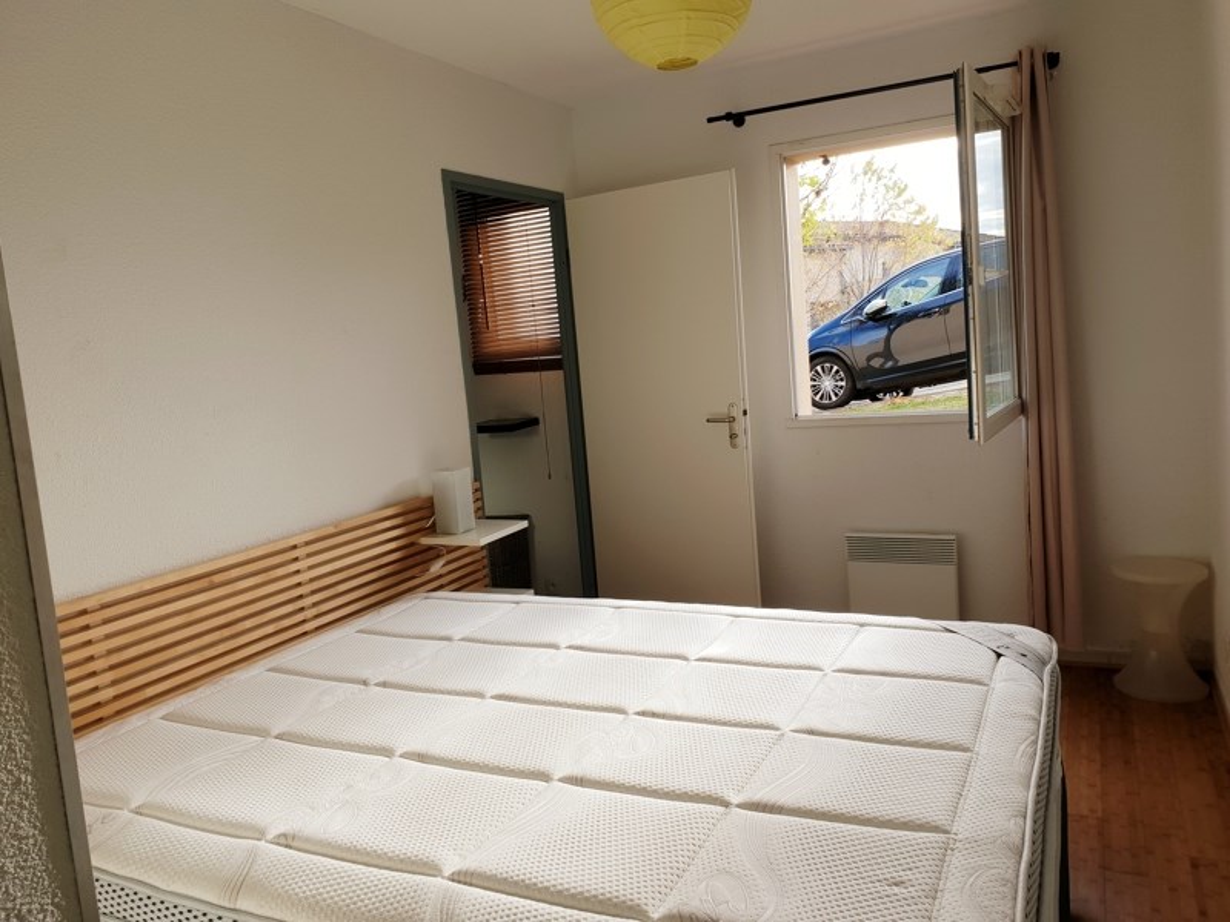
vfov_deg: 53.1
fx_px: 924
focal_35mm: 26
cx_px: 615
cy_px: 461
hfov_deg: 67.3
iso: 50
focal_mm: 4.3
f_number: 2.4
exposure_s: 1/183
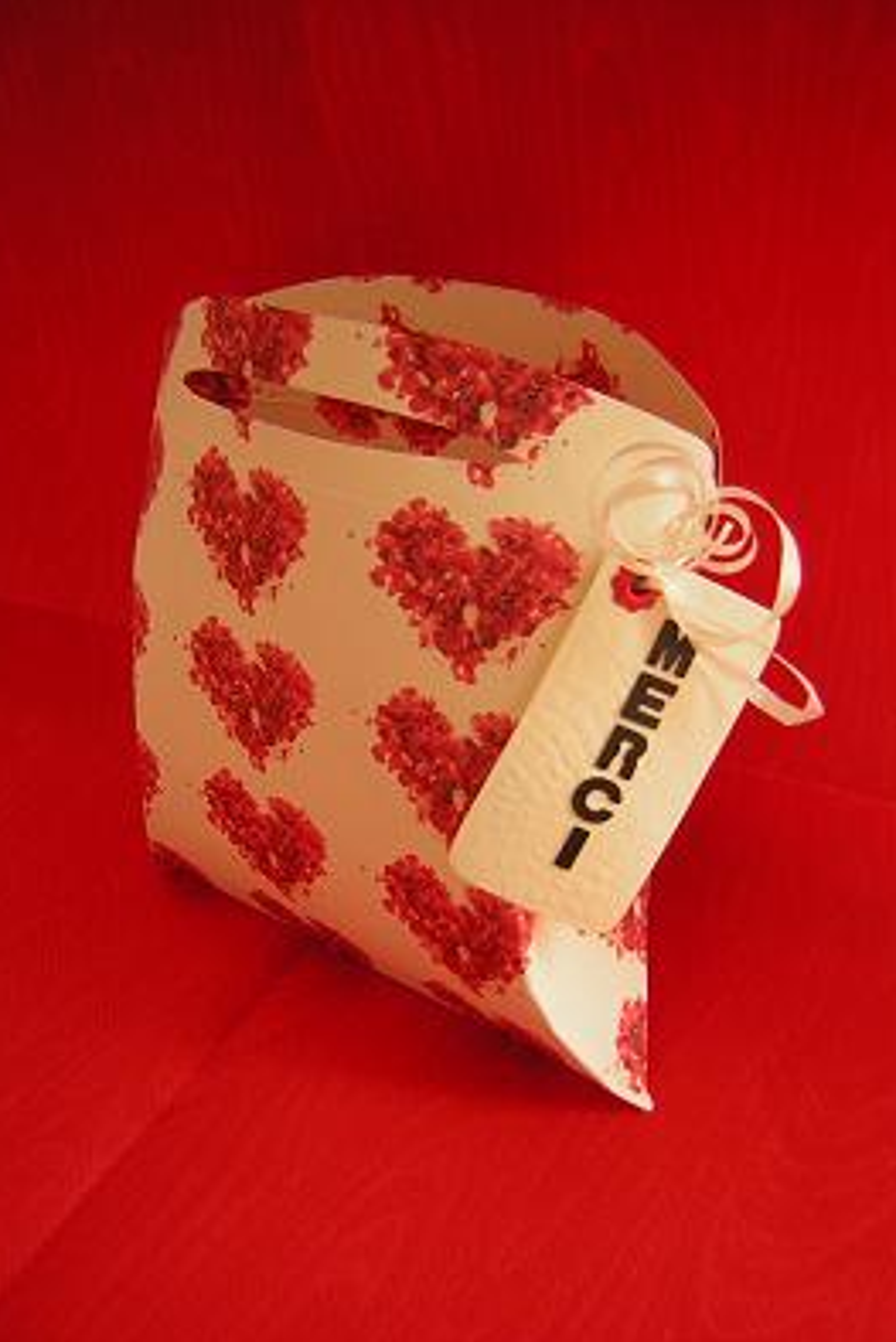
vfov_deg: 50.7
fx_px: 1417
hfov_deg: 35.1
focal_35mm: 38
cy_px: 674
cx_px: 467
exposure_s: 1/32.4
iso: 50
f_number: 2.6
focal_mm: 4.7
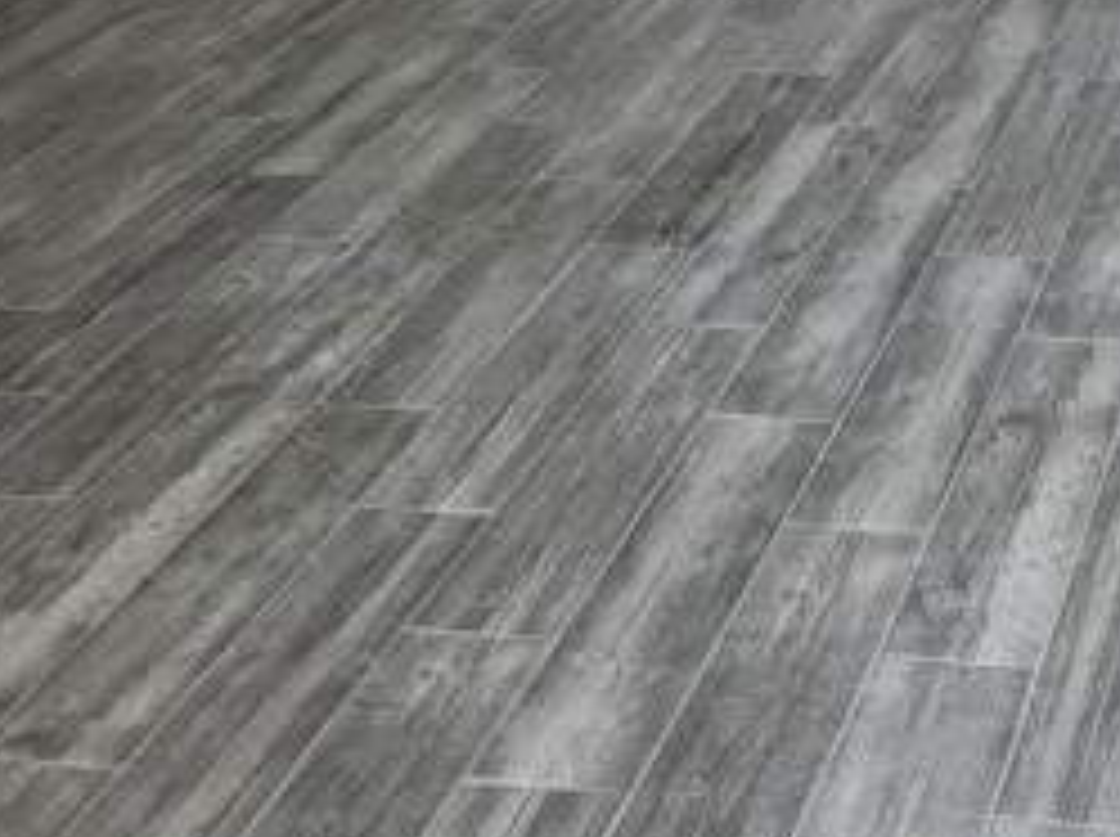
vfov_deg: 17.5
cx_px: 1048
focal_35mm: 74
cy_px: -482
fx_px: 2391
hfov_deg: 25.4
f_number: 1.8
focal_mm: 5.4
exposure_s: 1/120
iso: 160
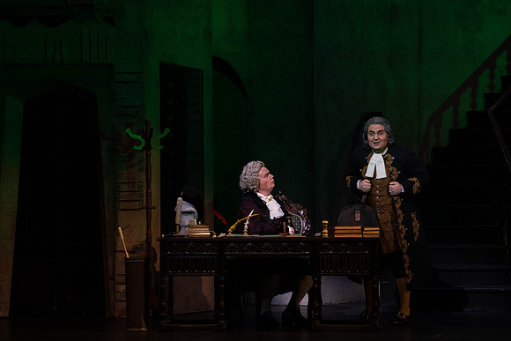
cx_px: 256
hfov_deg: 11.9
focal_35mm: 173
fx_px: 2456
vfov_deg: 7.9
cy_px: 170
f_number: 9
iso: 3200
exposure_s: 1/250
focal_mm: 173
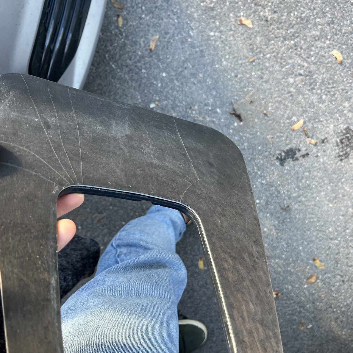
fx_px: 358
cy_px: 186
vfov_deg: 52.5
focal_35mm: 31
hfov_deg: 52.5
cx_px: 175
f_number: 1.6
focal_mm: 5.1
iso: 80
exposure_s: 1/121
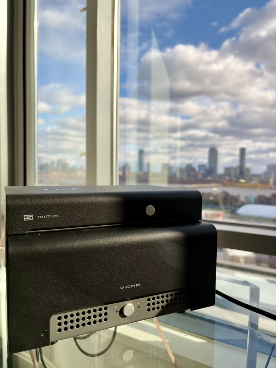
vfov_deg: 67.3
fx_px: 276
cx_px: 138
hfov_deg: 53.1
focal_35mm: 26
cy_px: 184
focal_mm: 5.96
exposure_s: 1/1894
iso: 32
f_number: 1.6
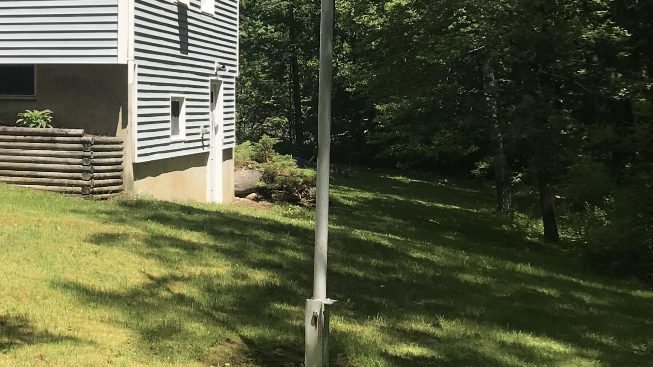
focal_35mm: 70
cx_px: -19
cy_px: 43
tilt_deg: +1.7
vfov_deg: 17.0
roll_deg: -0.4
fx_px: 1212
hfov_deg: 28.1
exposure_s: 1/1597
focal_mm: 3.99
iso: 20
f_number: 1.8
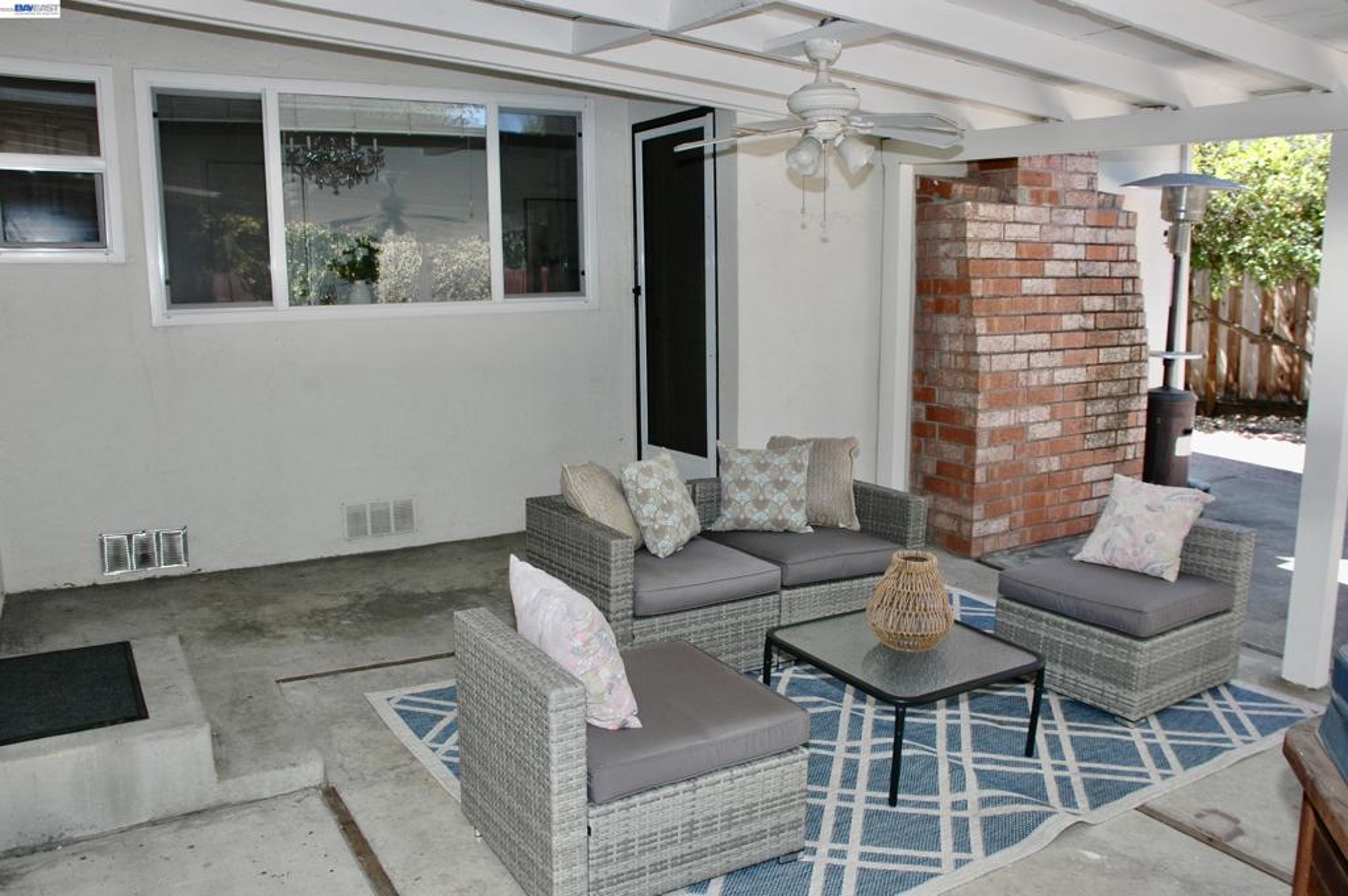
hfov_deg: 67.4
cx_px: 674
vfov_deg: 47.9
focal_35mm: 27
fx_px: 1010
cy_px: 448
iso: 200
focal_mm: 18
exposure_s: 1/100
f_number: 5.6
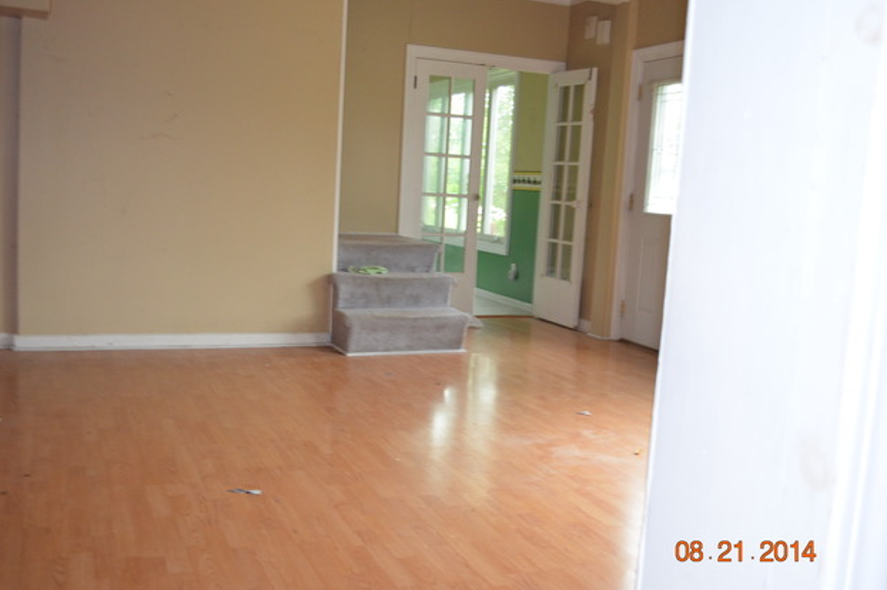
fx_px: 911
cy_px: 295
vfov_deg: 35.9
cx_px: 446
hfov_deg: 51.9
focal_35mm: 37
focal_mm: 24
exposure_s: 1/60
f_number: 4
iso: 1000
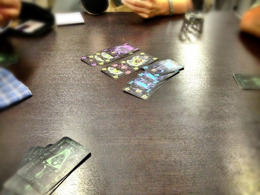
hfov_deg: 52.6
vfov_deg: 40.7
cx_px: 130
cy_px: 98
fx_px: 263
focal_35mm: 35
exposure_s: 1/20
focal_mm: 4.28
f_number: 2.4
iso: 320
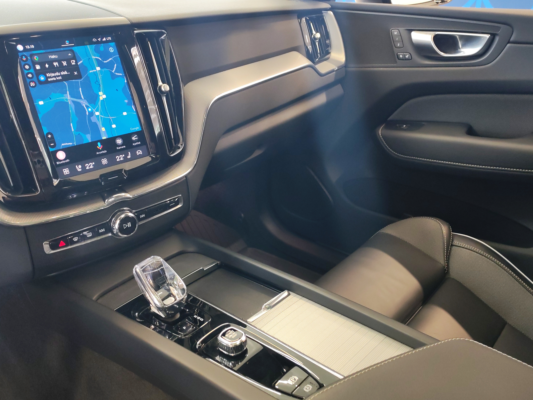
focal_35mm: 33
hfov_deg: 55.4
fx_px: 508
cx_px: 266
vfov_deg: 42.9
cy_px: 200
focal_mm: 6.12
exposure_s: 1/50
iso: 1072
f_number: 1.9
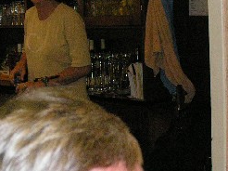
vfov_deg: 12.9
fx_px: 750
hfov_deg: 17.3
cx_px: 87
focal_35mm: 114
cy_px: 129
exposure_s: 1/60.1
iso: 400
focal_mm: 8.9
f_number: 2.8
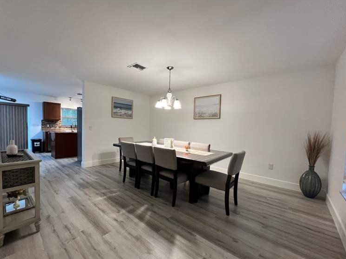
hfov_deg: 102.0
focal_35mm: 14
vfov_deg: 85.6
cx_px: 163
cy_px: 134
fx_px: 140
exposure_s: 1/60
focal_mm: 1.57
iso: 200
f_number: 1.8
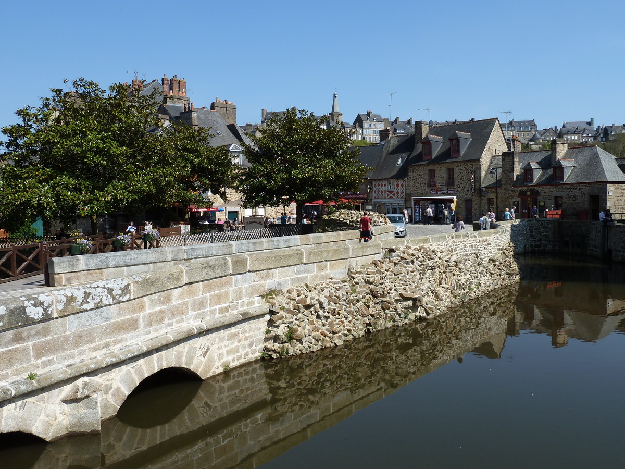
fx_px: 542
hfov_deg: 60.0
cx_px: 312
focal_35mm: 30
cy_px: 234
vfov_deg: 46.8
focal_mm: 5
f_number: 4.5
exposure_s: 1/500
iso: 80
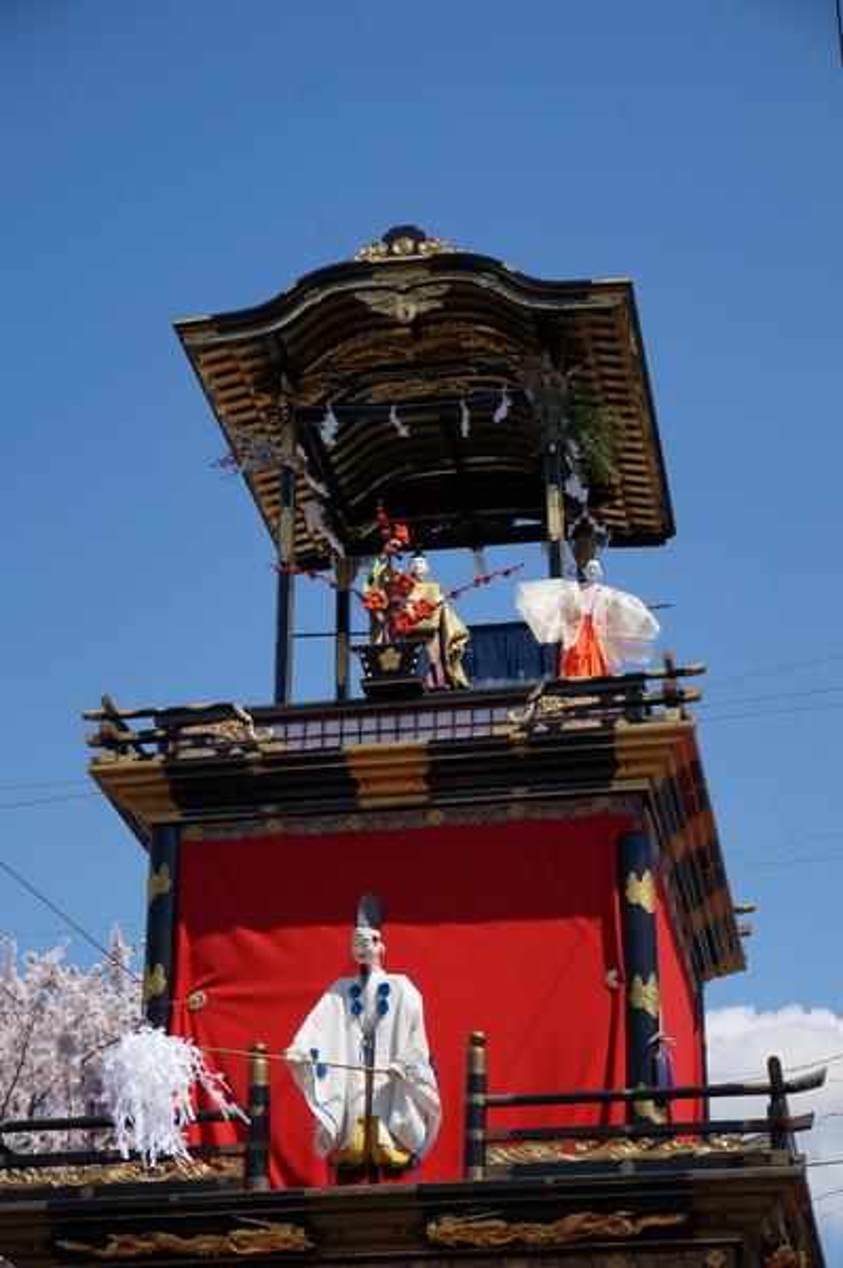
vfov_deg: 28.7
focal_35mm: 70
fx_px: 2480
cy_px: 634
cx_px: 422
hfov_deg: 19.3
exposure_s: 1/250
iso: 100
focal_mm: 47
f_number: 9
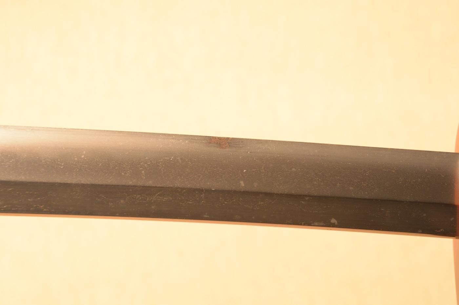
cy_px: 152
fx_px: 1815
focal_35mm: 142
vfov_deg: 9.6
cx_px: 230
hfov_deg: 14.4
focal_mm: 95
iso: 400
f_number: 11
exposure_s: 1/1.6
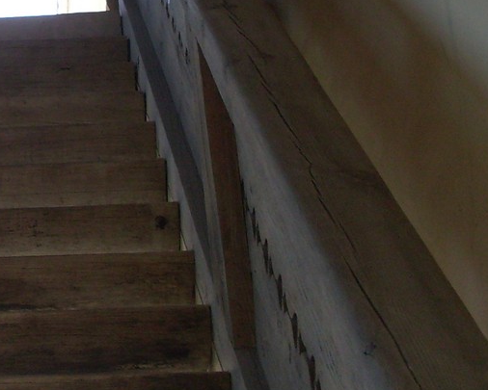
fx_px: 1517
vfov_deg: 14.5
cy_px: 50
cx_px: -107
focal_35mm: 105
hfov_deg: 17.4
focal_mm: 6.3
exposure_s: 1/180
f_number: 2.8
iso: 80
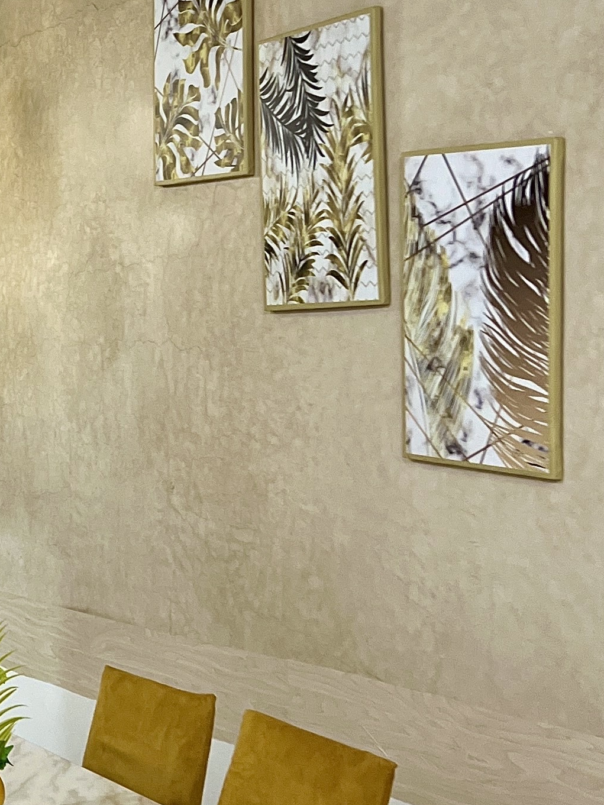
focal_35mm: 77
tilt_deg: +3.5
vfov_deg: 25.2
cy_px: 263
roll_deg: +0.0
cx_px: -211
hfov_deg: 17.7
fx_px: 1791
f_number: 1.5
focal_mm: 5.7
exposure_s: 1/50
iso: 200
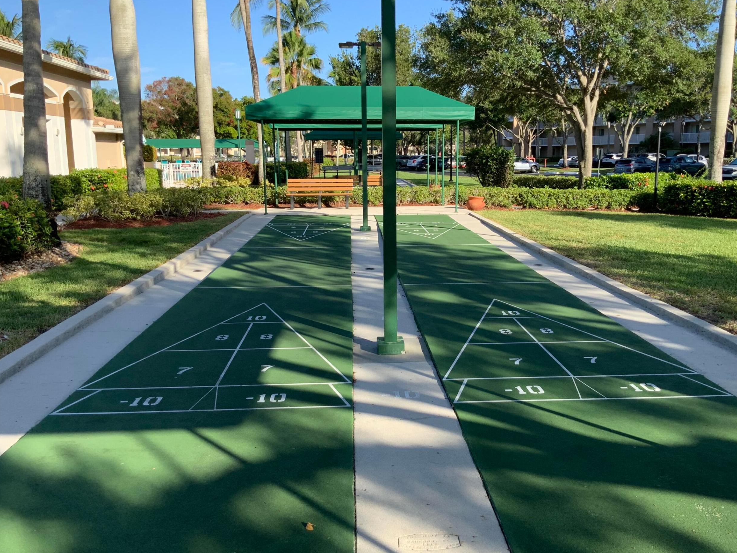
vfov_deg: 41.8
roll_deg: +1.6
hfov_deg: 53.9
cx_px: 400
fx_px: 724
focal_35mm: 34
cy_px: 296
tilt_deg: -12.7
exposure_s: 1/700
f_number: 1.8
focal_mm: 3
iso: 16
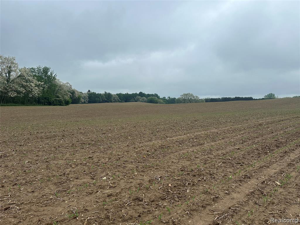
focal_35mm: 24
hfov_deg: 71.6
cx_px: 150
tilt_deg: -1.4
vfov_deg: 56.8
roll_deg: -0.6
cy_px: 112
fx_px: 208
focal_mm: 6.86
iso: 80
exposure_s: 1/1587
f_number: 1.78
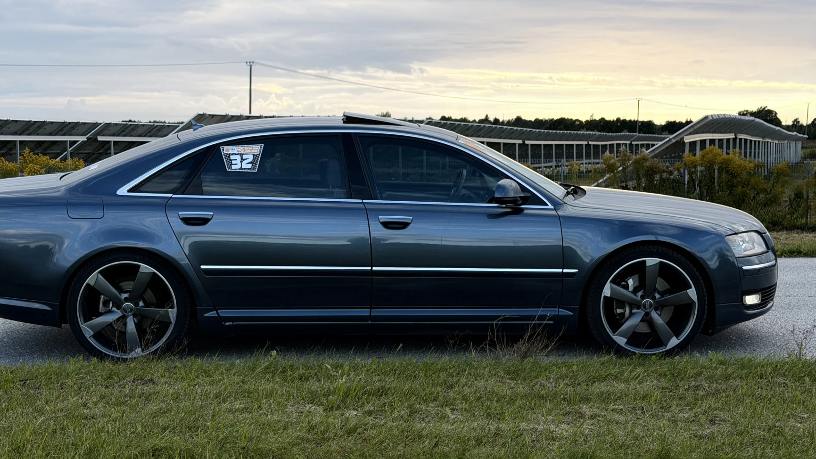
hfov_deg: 36.0
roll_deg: +0.4
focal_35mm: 58
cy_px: 243
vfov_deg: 20.7
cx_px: 393
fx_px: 1255
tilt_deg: -5.3
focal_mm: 6.76
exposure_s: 1/865
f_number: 1.78
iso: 64
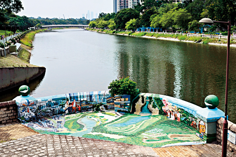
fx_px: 315
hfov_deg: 41.1
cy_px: 78
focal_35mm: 48
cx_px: 118
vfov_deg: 28.1
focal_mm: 48
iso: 160
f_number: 9
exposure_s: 1/400
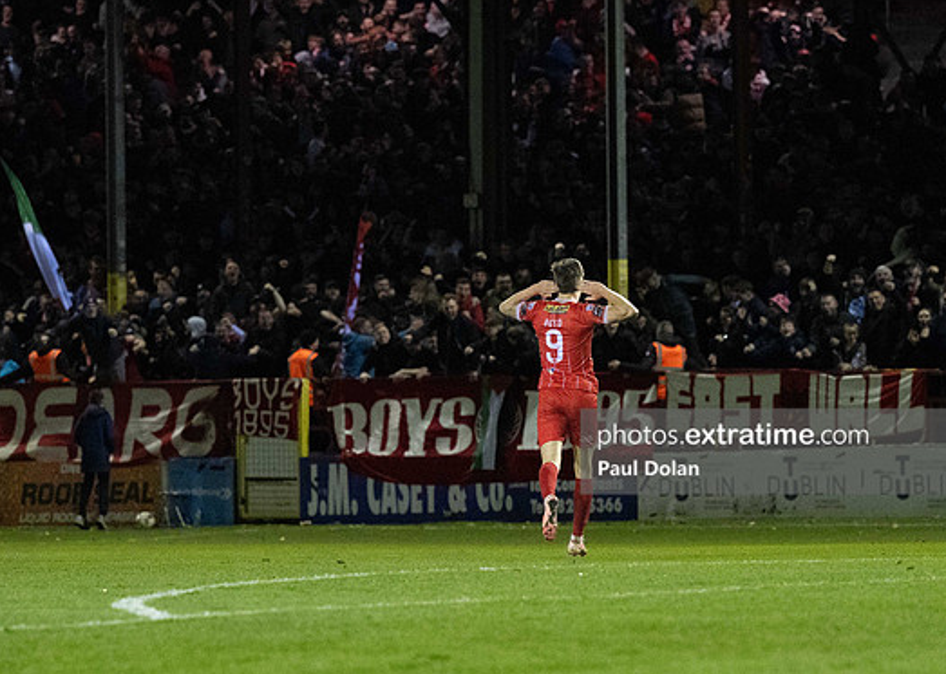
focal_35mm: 277
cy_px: 451
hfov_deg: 7.3
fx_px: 7438
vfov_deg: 5.2
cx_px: 560
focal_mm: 145
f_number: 3.2
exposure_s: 1/1250
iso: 6400
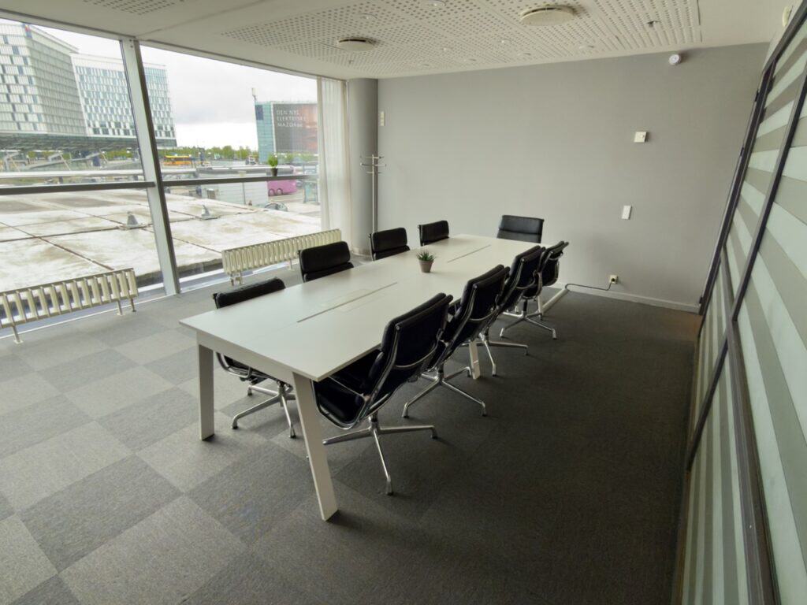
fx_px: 420
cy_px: 302
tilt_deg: -19.7
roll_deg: -1.0
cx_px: 404
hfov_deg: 87.8
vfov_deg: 71.6
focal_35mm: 18
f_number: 2.2
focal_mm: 2.22
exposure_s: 1/50
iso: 50
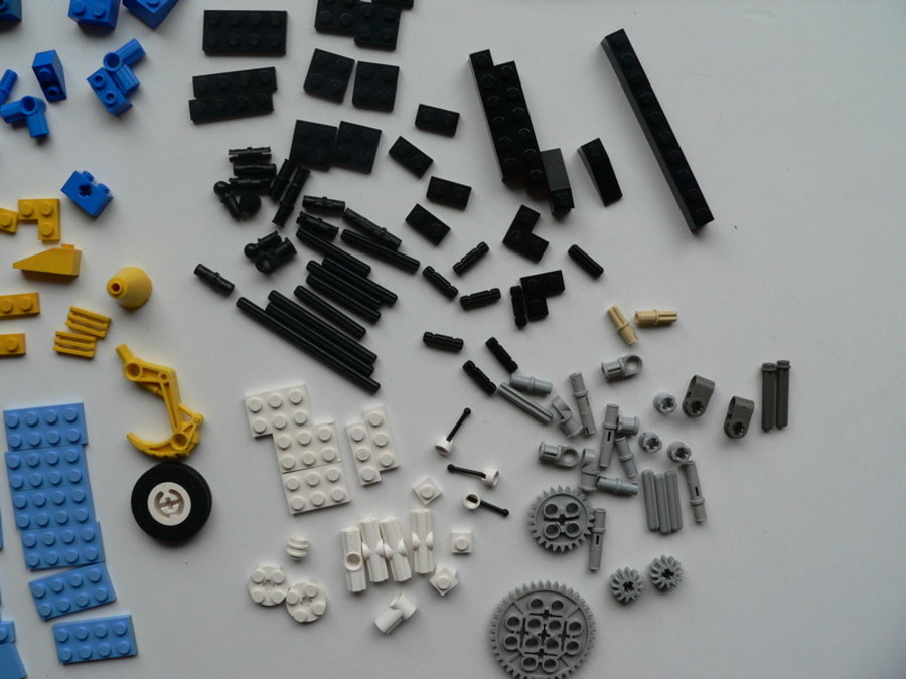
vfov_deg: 39.7
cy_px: 340
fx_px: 942
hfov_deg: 51.4
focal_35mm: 36
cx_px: 453
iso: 80
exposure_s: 1/100
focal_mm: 6
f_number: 4
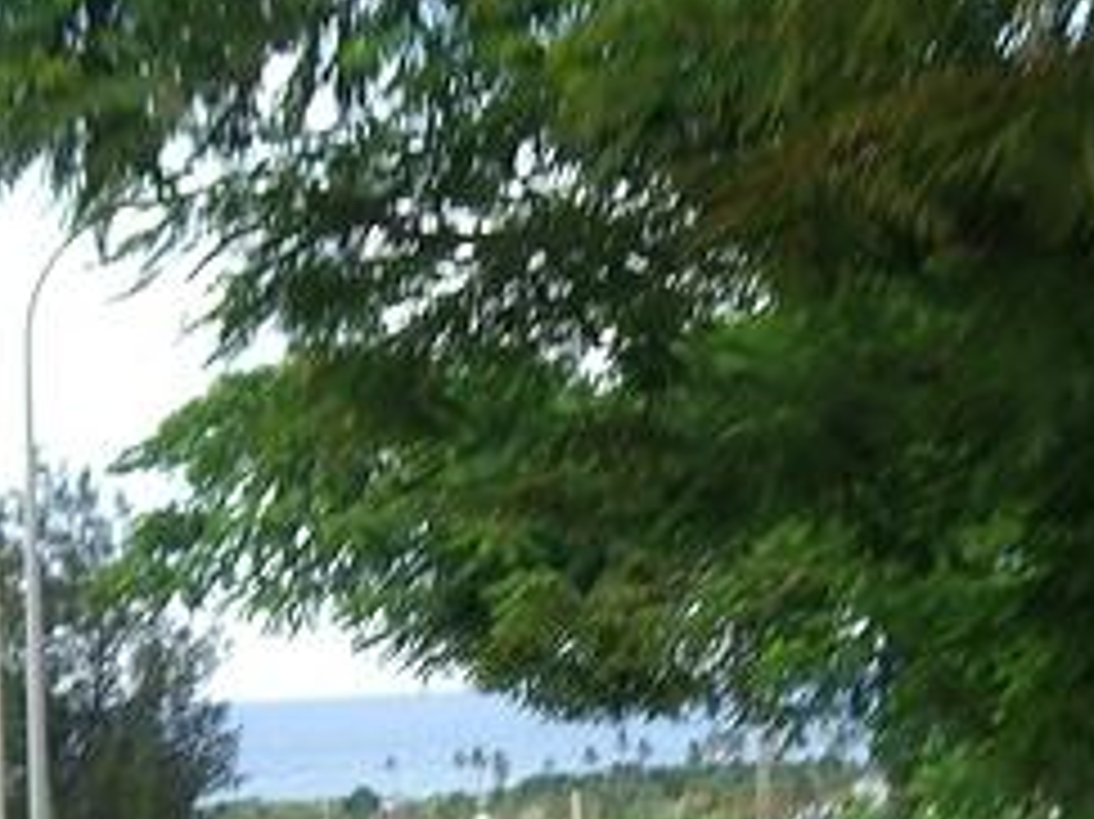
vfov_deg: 14.7
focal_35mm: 100
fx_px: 3159
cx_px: 567
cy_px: 688
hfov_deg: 19.6
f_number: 2.8
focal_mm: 7.9
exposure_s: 1/125
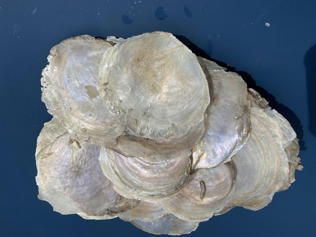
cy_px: 118
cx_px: 158
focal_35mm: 26
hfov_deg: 67.3
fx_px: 237
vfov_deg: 53.1
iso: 32
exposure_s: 1/12658
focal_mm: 4.25
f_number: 1.8
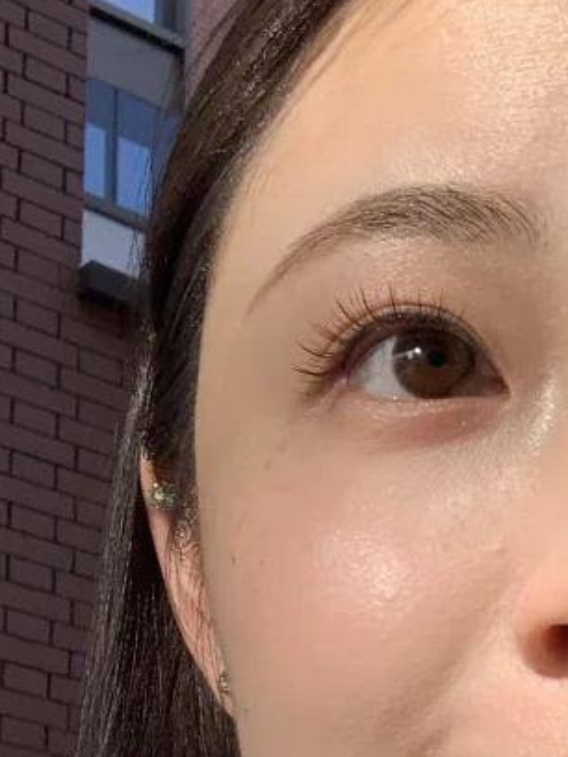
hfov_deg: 12.8
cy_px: 881
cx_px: 653
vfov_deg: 16.7
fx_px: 2472
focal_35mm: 113
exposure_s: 1/394
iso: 16
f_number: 2.2
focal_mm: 2.87
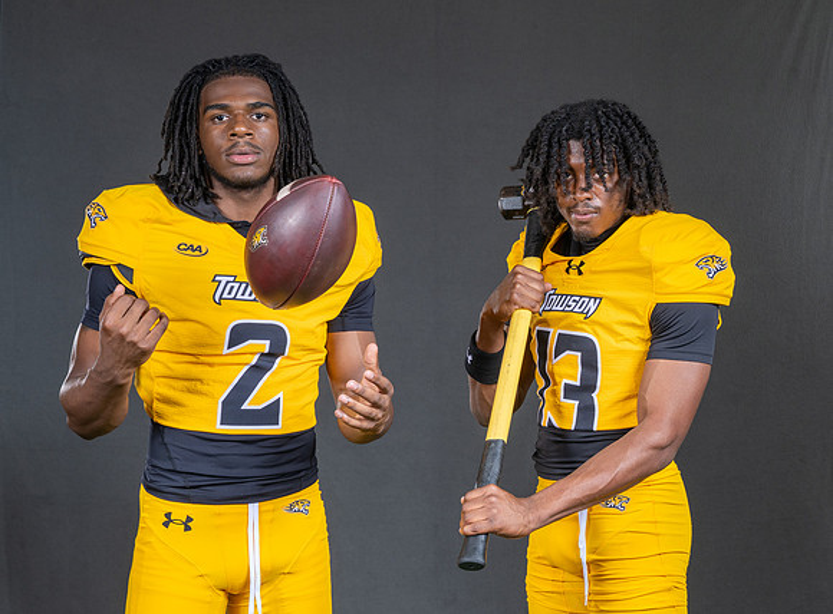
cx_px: 619
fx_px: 1766
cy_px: 282
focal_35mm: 74
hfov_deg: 26.2
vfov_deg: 19.7
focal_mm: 44
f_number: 8
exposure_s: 1/200
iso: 100
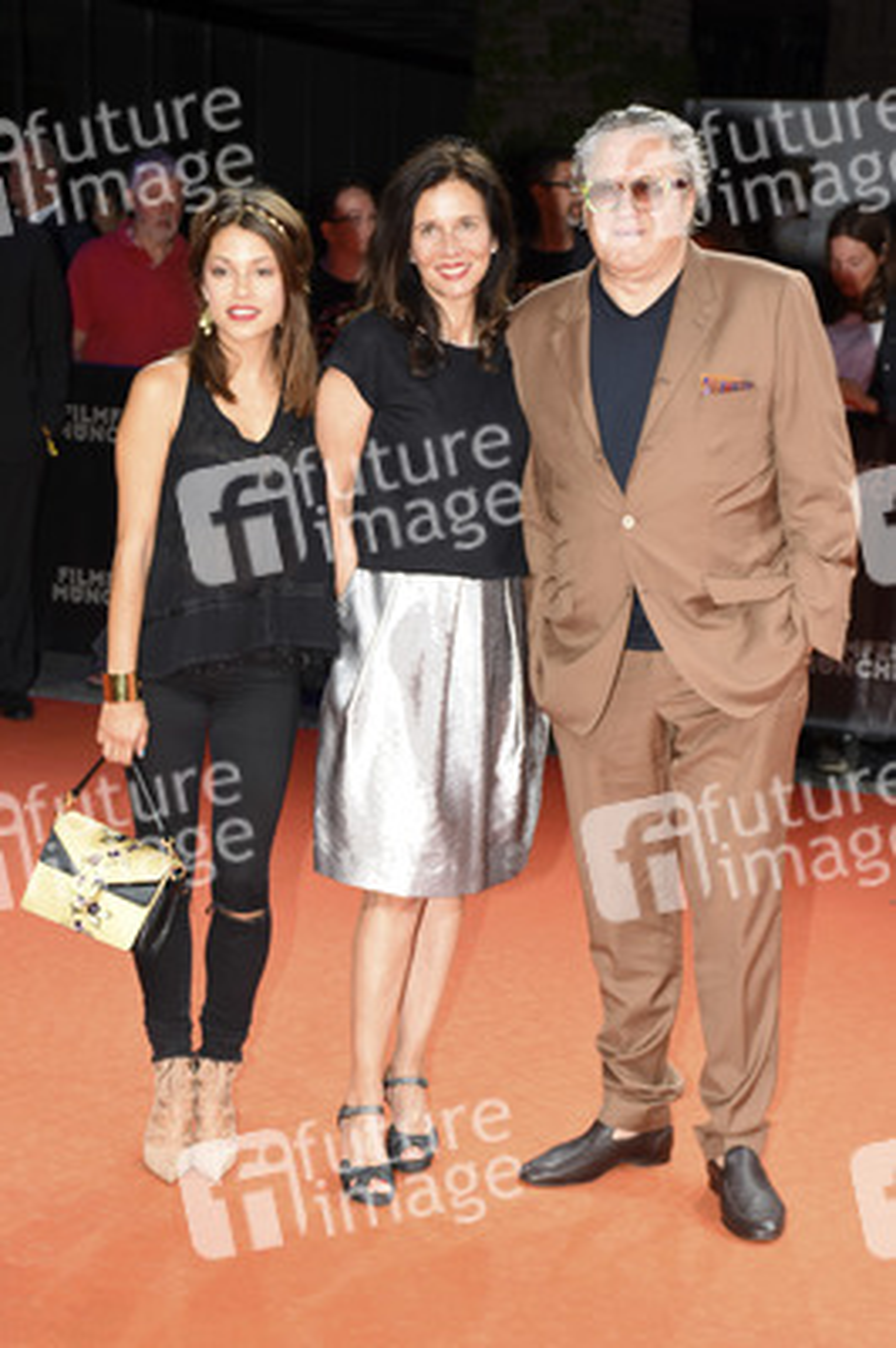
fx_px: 2805
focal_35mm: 75
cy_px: 674
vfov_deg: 27.0
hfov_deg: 18.2
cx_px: 448
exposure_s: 1/160
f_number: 6.3
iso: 400
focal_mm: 50
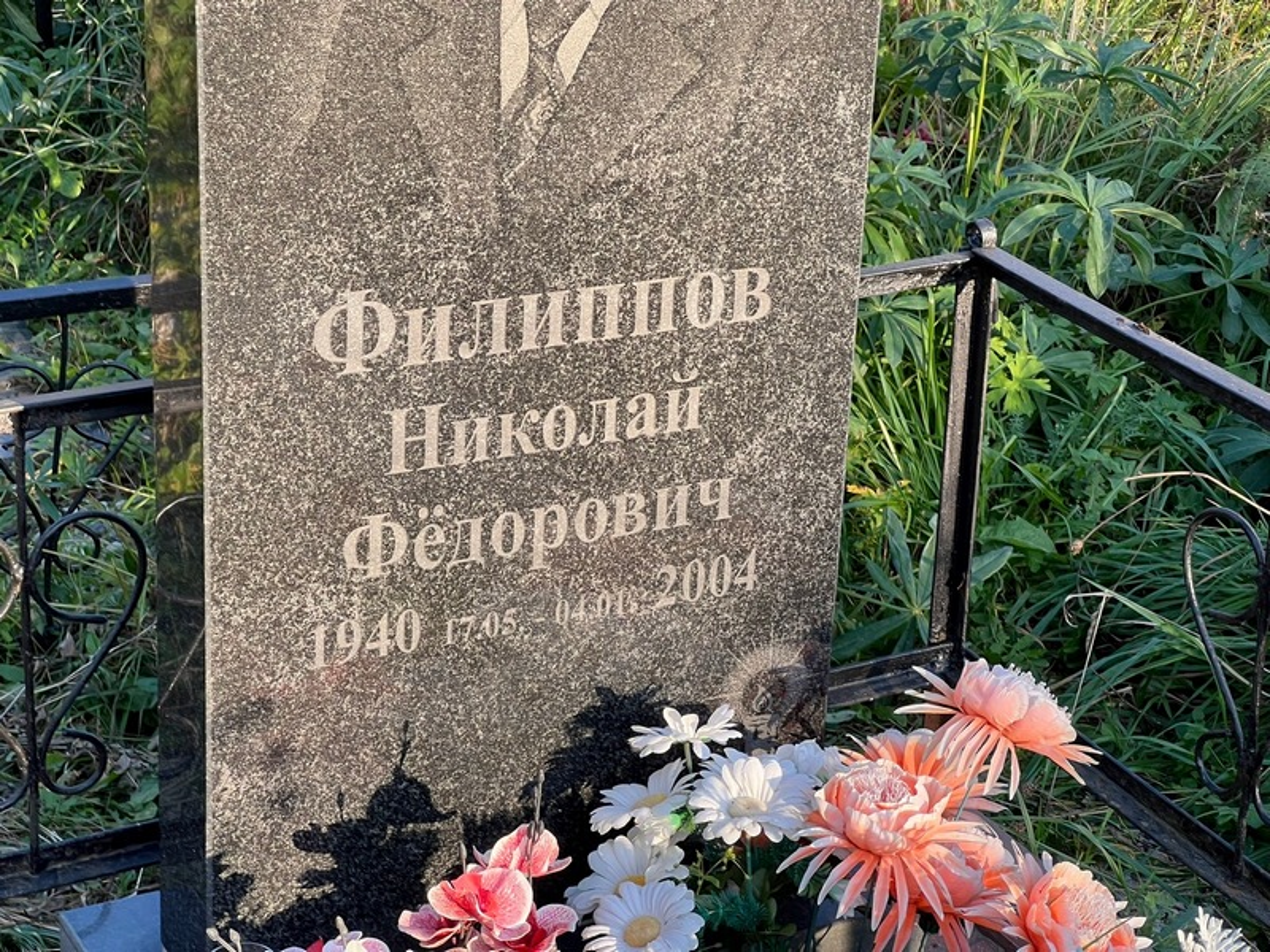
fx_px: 2825
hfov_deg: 25.3
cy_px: 476
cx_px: 635
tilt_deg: -25.7
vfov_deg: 19.1
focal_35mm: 77
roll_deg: -1.5
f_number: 2.8
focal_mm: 9
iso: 32
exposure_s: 1/111
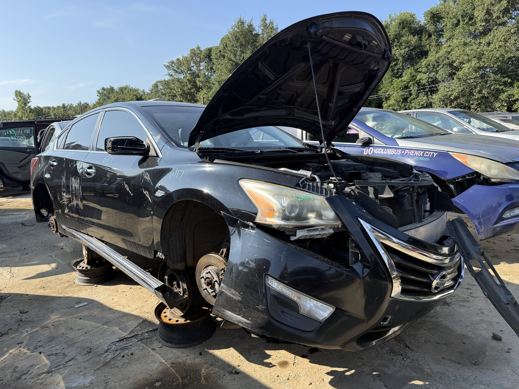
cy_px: 194
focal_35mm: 24
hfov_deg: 71.6
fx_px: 360
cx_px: 260
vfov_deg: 56.8
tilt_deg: -7.0
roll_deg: -0.4
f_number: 1.78
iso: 100
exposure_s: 1/2299
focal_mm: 6.76
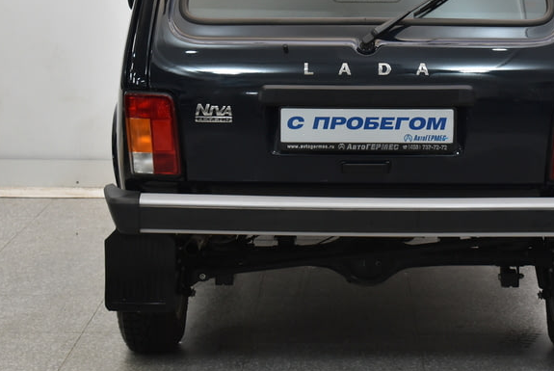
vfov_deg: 12.7
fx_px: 1664
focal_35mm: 108
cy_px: 101
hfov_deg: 18.9
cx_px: 360
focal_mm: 46
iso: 900
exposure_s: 1/50
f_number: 5.3
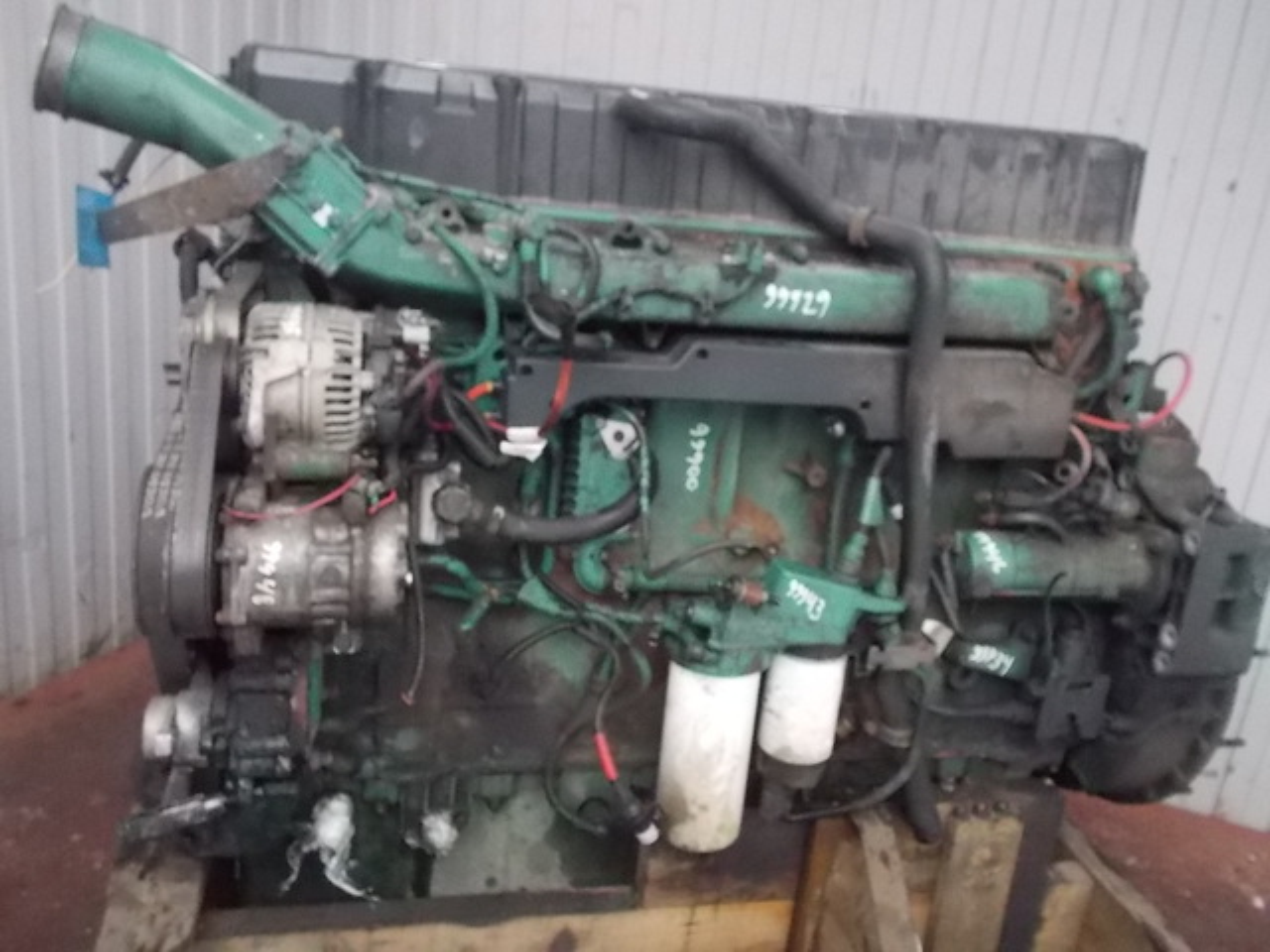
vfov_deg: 48.2
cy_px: 476
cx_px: 635
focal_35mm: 29
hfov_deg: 61.7
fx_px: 1064
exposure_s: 1/125
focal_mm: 4.1
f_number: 3.3
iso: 500
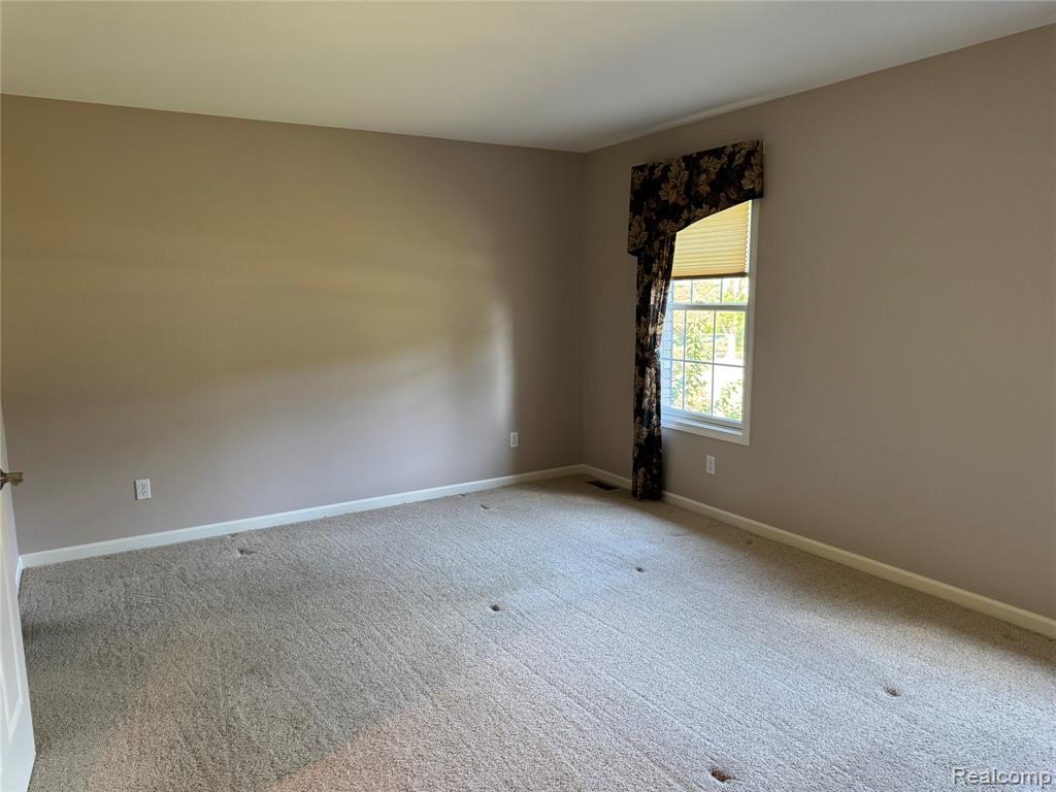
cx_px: 528
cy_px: 396
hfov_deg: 71.6
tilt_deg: -9.1
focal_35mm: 24
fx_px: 732
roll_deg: +0.8
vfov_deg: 56.8
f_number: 1.78
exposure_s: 1/60
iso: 250
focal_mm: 6.76
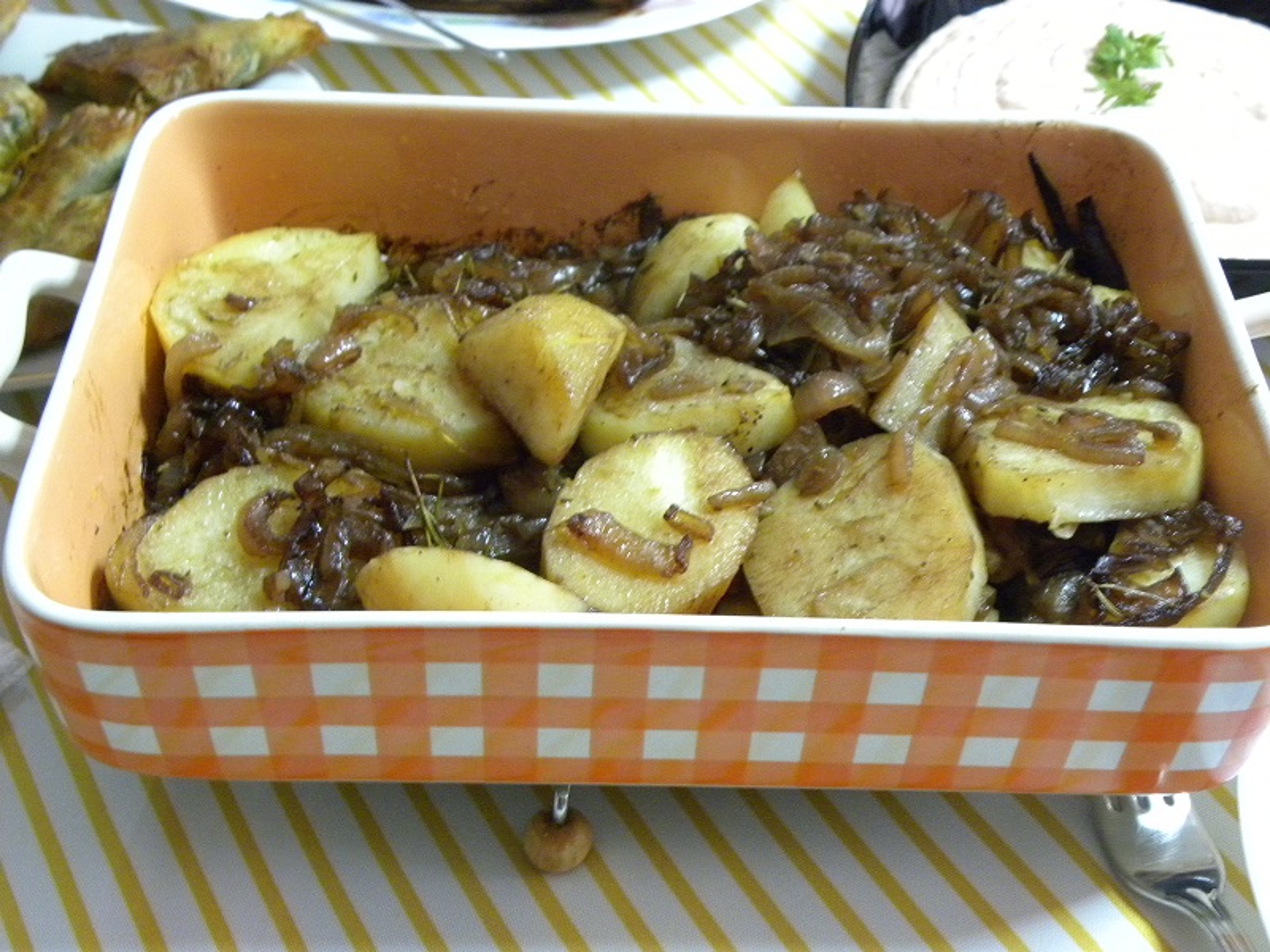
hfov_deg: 36.8
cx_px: 635
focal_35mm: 52
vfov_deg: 28.0
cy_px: 476
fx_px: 1908
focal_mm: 9.2
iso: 462
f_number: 3.5
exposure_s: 1/9.6
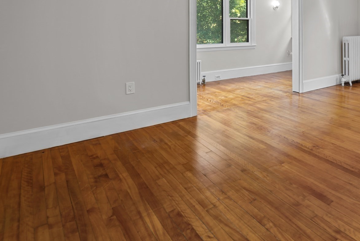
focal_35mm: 28
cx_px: 314
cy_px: 34
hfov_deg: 57.5
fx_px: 280
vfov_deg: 43.3
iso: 160
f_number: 8
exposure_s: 1
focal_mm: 16
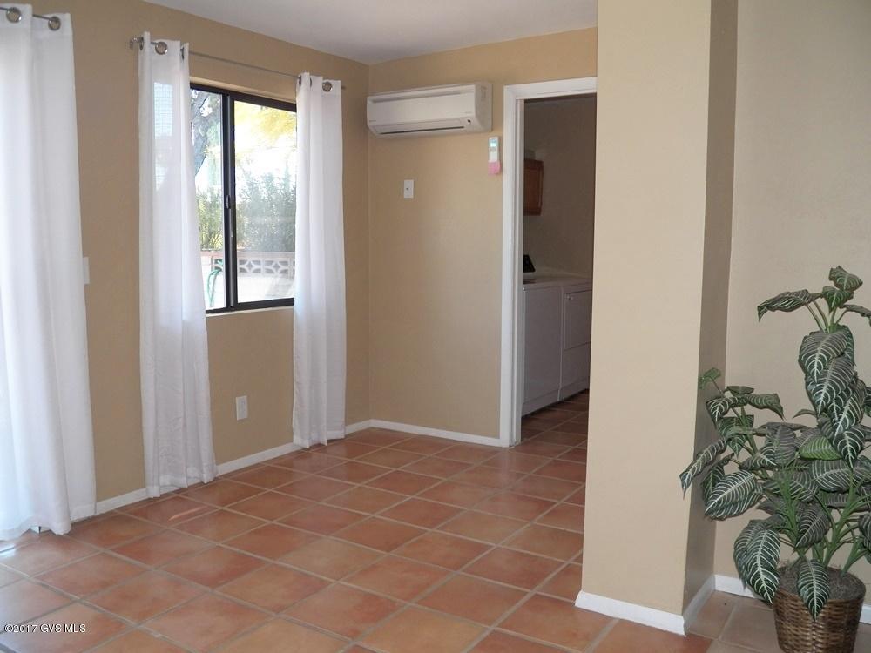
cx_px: 436
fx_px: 780
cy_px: 326
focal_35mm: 31
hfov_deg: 58.4
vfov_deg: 45.4
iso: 125
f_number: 2.8
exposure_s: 1/100
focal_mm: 5.5
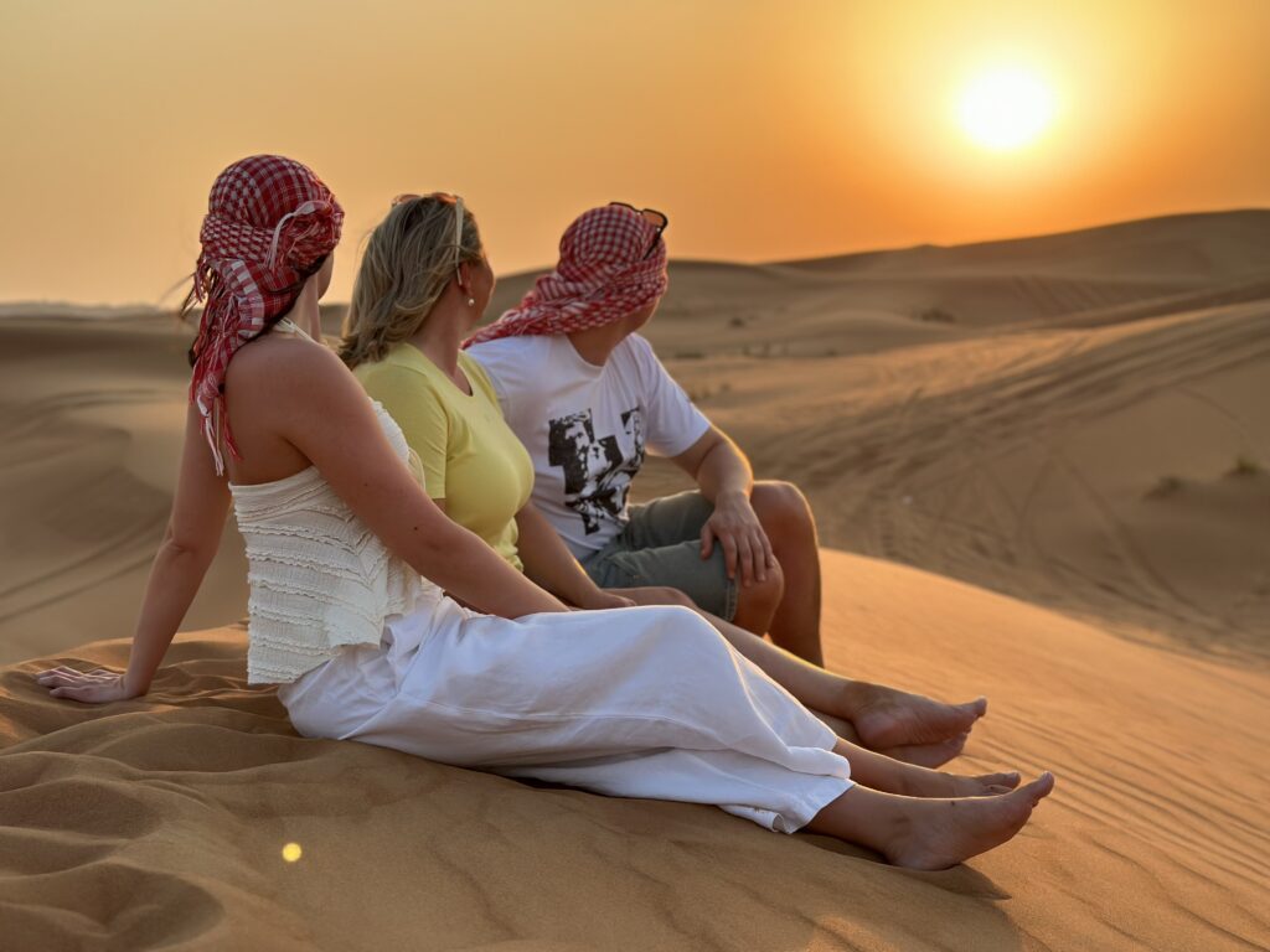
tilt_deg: -6.5
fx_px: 1761
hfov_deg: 39.7
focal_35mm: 48
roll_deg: +2.7
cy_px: 476
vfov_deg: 30.3
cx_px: 635
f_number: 1.78
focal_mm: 6.86
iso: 80
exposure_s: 1/2028
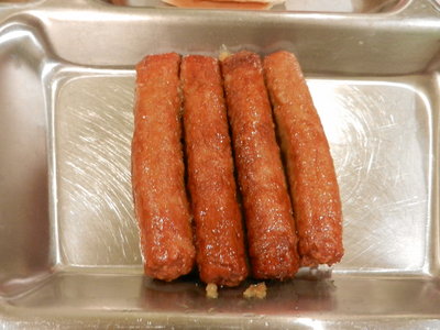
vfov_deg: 42.9
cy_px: 165
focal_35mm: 33
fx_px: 419
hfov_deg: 55.4
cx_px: 220
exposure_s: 1/4
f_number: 3.8
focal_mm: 5.9
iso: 200
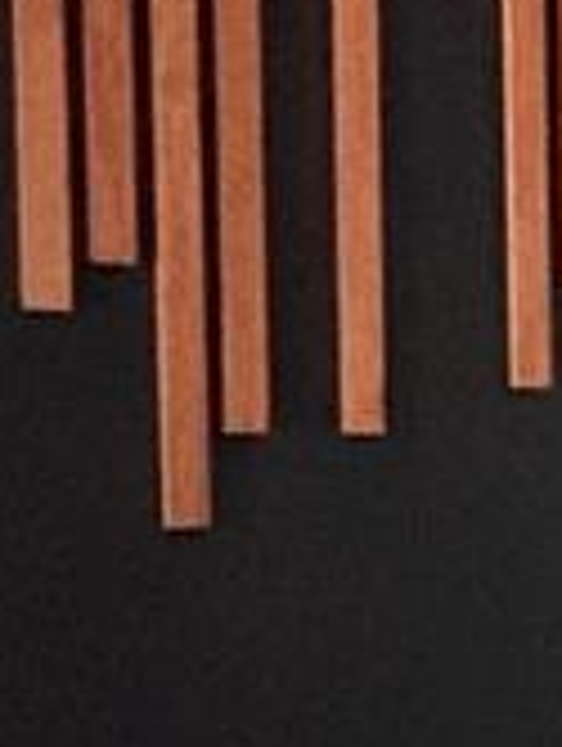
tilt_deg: -5.2
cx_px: 1632
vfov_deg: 19.3
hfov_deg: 10.7
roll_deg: -1.3
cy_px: 580
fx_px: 2181
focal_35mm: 101
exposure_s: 1/40
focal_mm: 2.22
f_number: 2.2
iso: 1250
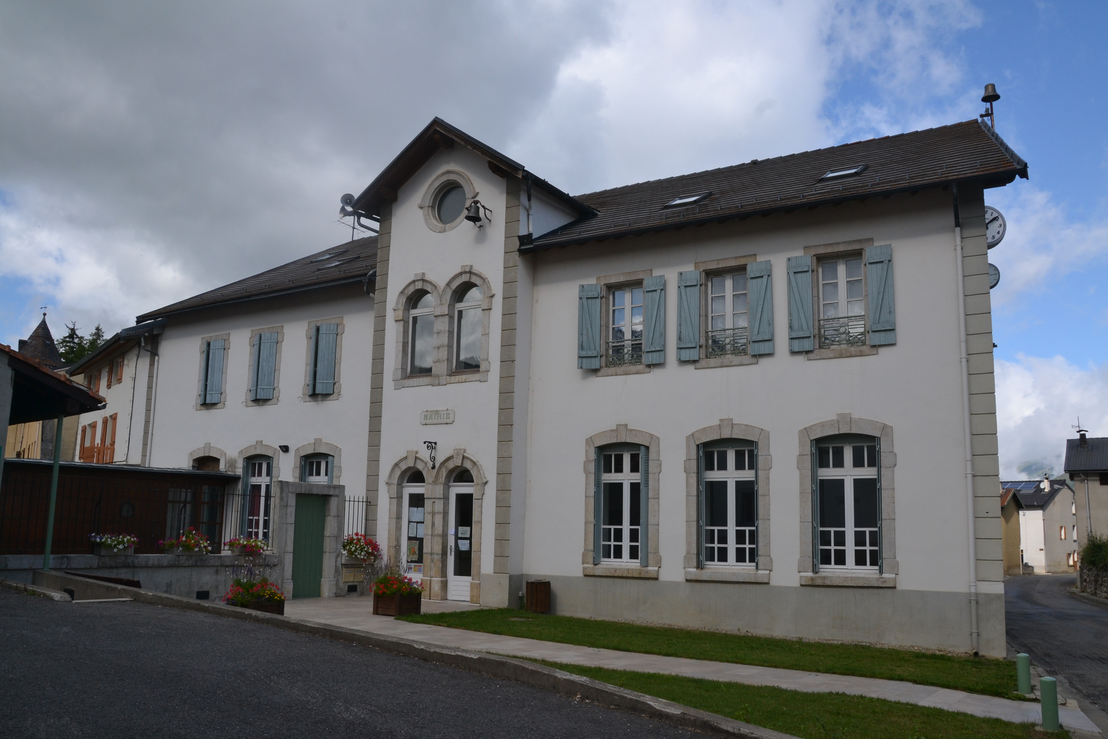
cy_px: 370
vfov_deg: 47.9
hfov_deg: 67.4
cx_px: 554
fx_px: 831
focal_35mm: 27
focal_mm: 18
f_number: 10
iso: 400
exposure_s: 1/400
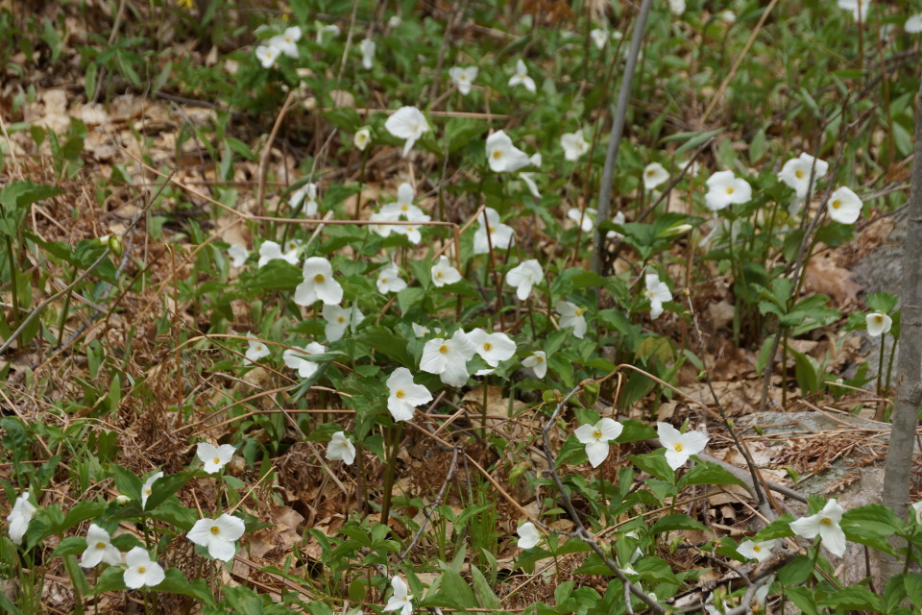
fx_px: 3457
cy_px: 308
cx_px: 461
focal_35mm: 135
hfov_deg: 15.2
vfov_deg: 10.2
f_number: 6.3
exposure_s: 1/250
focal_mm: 90
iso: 100
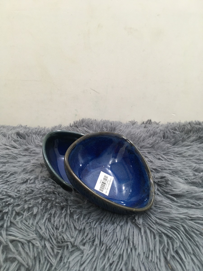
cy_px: 136
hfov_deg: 48.2
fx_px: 227
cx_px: 102
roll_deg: -2.0
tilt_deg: -16.7
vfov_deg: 61.7
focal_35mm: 29
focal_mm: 4.15
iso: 125
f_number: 2.2
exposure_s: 1/33
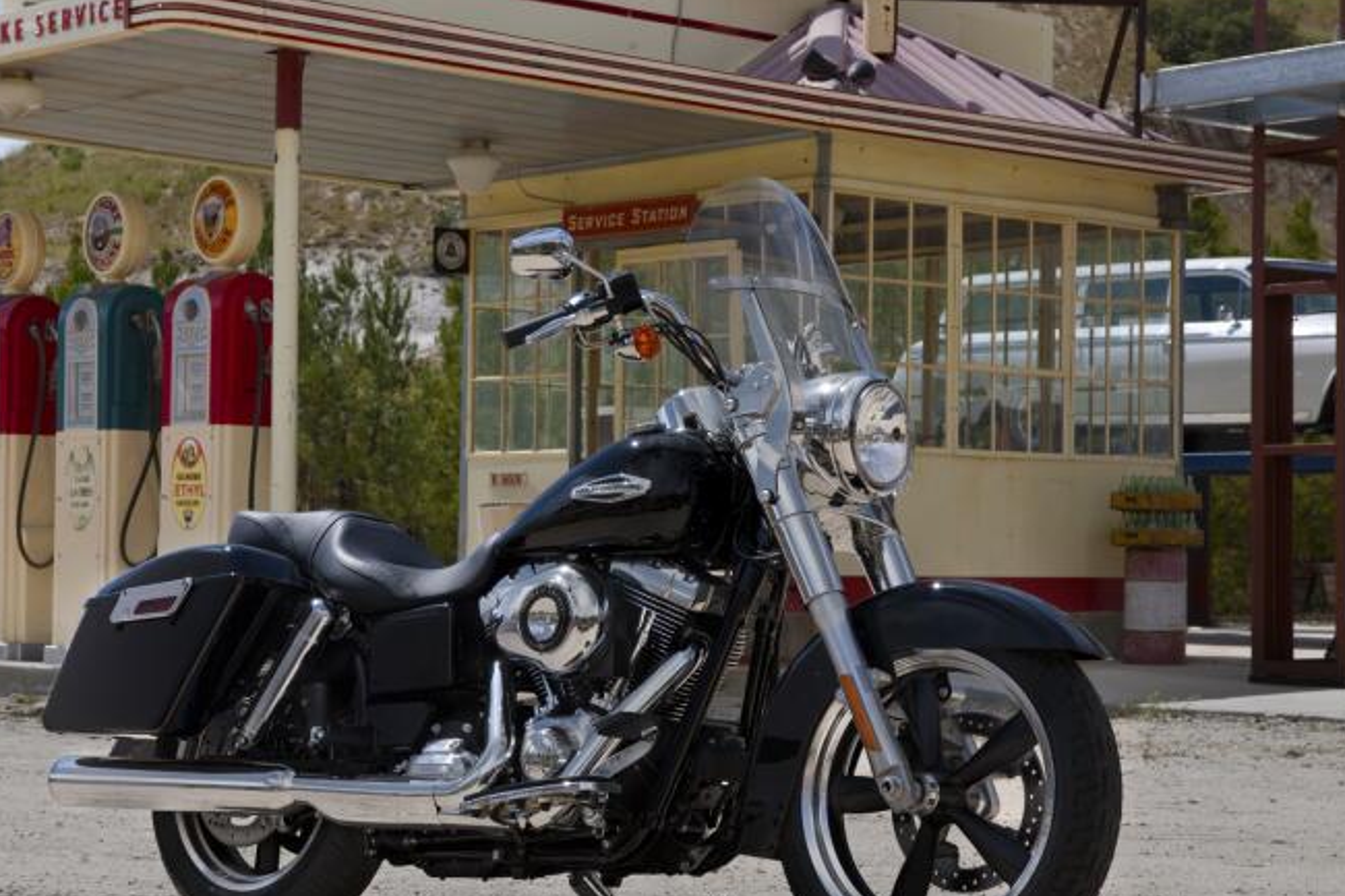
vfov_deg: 17.0
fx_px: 2988
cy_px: 500
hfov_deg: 25.3
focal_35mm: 80
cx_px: 575
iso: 100
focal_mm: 65
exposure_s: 1/200
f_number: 11
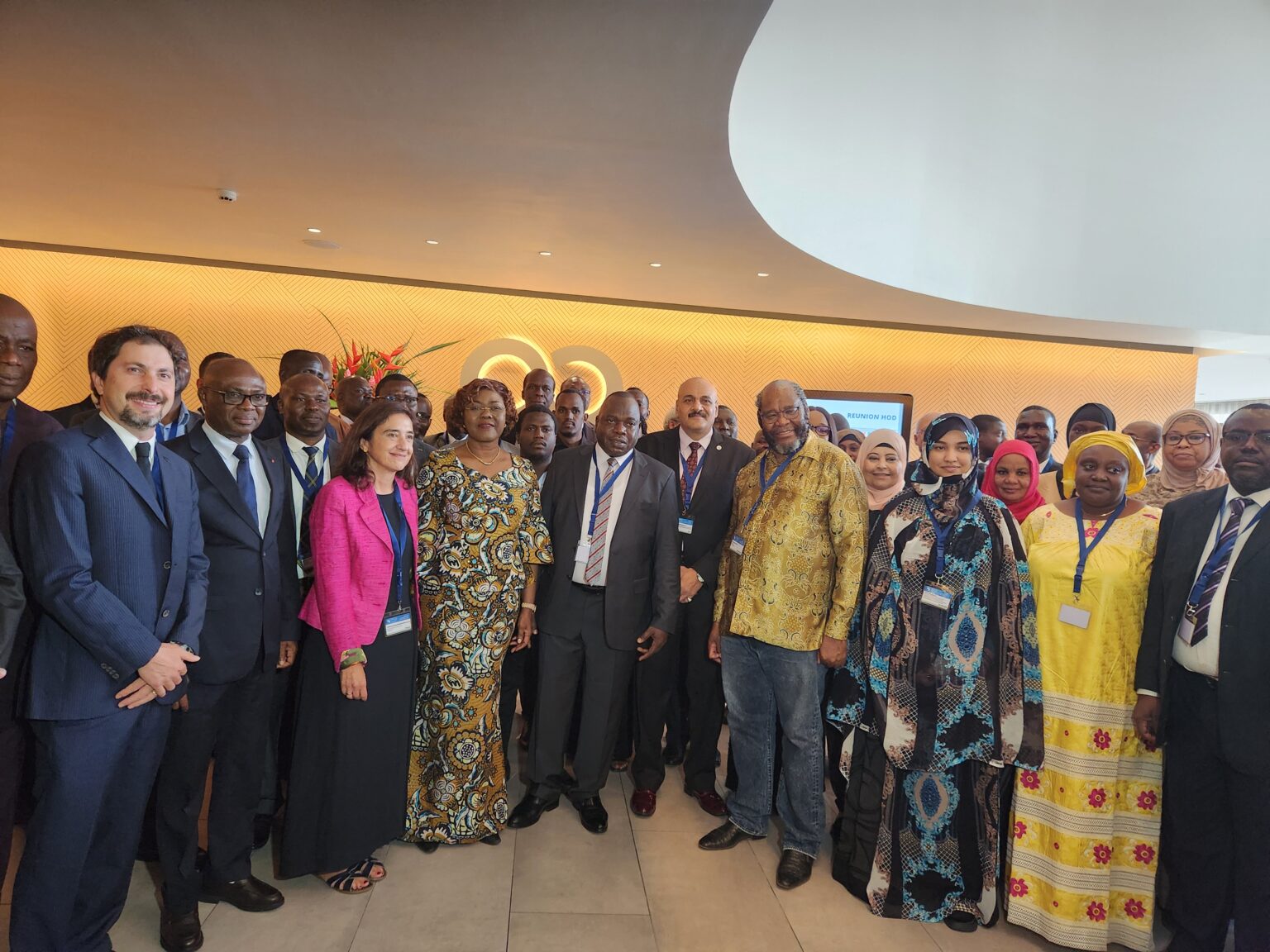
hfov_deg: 73.9
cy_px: 476
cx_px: 635
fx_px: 844
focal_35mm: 23
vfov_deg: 58.9
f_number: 1.8
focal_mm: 5.4
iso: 500
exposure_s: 1/100
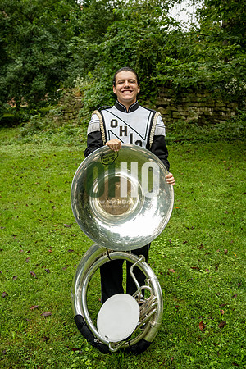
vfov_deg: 51.9
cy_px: 184
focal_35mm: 37
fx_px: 379
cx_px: 123
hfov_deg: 35.9
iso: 800
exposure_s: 1/500
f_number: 4
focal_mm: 37
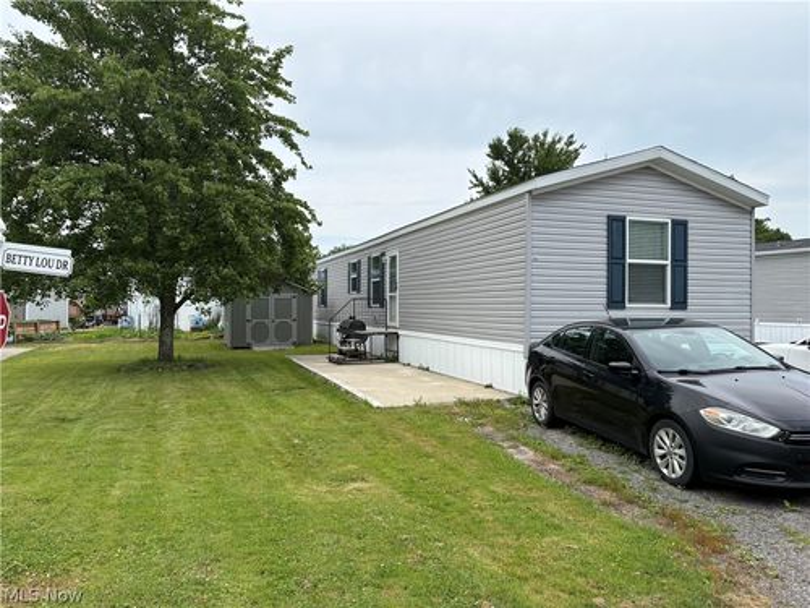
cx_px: 405
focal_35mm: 26
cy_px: 304
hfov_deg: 67.3
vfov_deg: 53.1
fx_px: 608
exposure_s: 1/2538
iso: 50
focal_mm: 5.96
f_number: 1.6
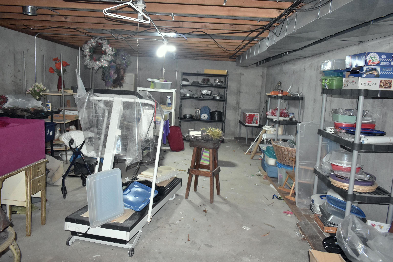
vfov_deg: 47.9
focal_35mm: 27
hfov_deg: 67.4
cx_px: 196
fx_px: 295
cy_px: 131
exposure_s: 1/60
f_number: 3.5
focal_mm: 18
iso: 1600
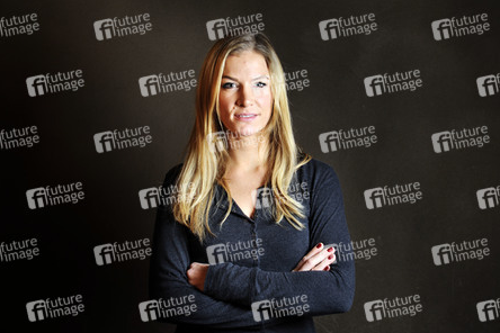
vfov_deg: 19.2
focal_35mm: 71
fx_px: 986
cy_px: 168
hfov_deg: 28.5
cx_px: 251
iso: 800
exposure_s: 1/50
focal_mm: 70
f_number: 4.5
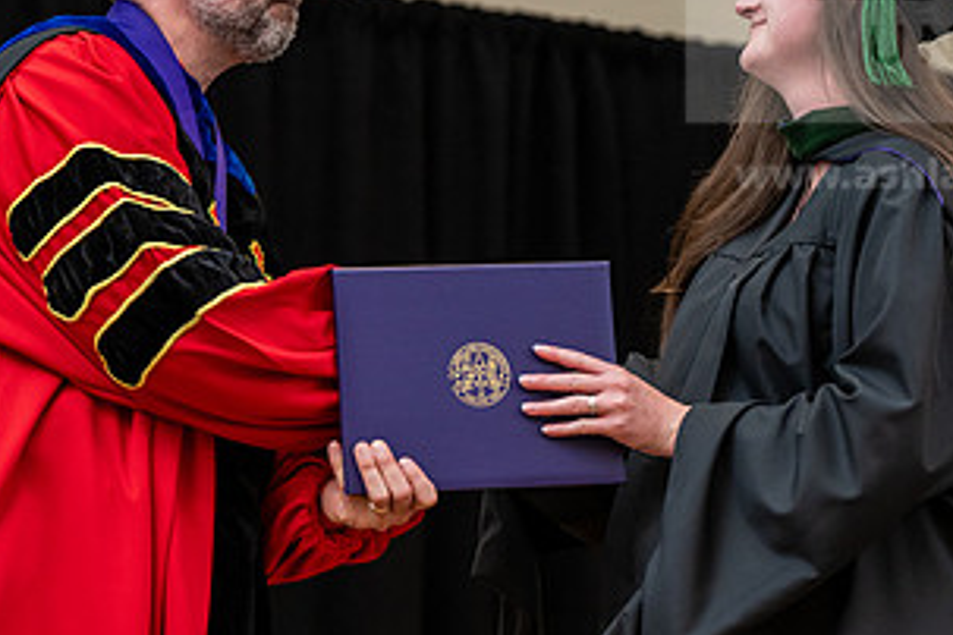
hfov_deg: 11.8
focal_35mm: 174
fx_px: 4606
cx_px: 591
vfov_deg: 7.9
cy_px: 240
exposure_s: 1/200
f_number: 3.5
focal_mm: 91
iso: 1600
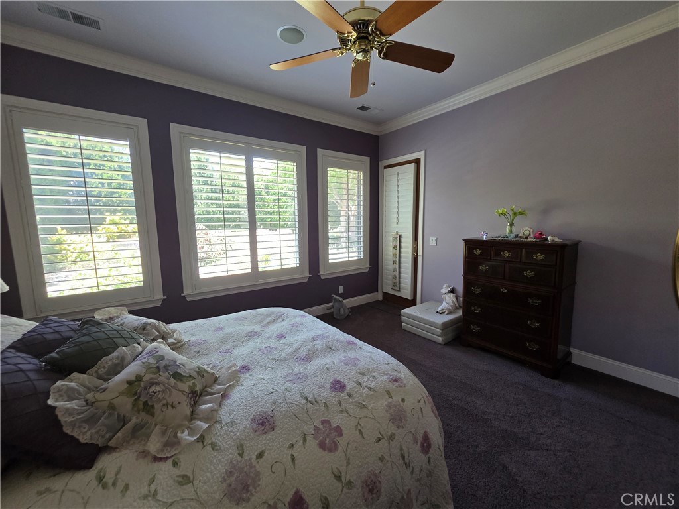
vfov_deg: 89.9
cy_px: 254
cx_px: 340
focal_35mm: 13
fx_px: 255
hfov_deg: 106.2
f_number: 1.9
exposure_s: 1/60
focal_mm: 2.2
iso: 250
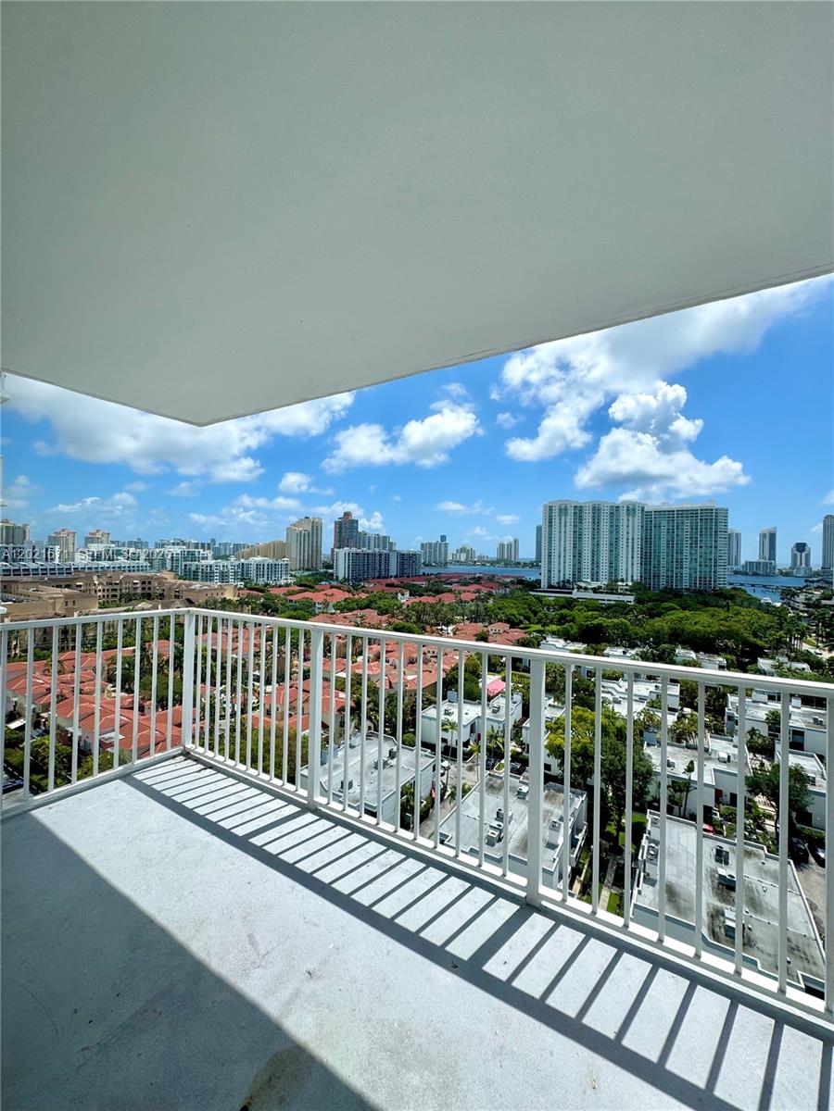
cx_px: 417
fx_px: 450
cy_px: 556
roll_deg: -0.5
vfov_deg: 102.1
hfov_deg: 85.7
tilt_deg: -0.1
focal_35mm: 14
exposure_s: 1/4132
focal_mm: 2.22
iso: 50
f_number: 2.2
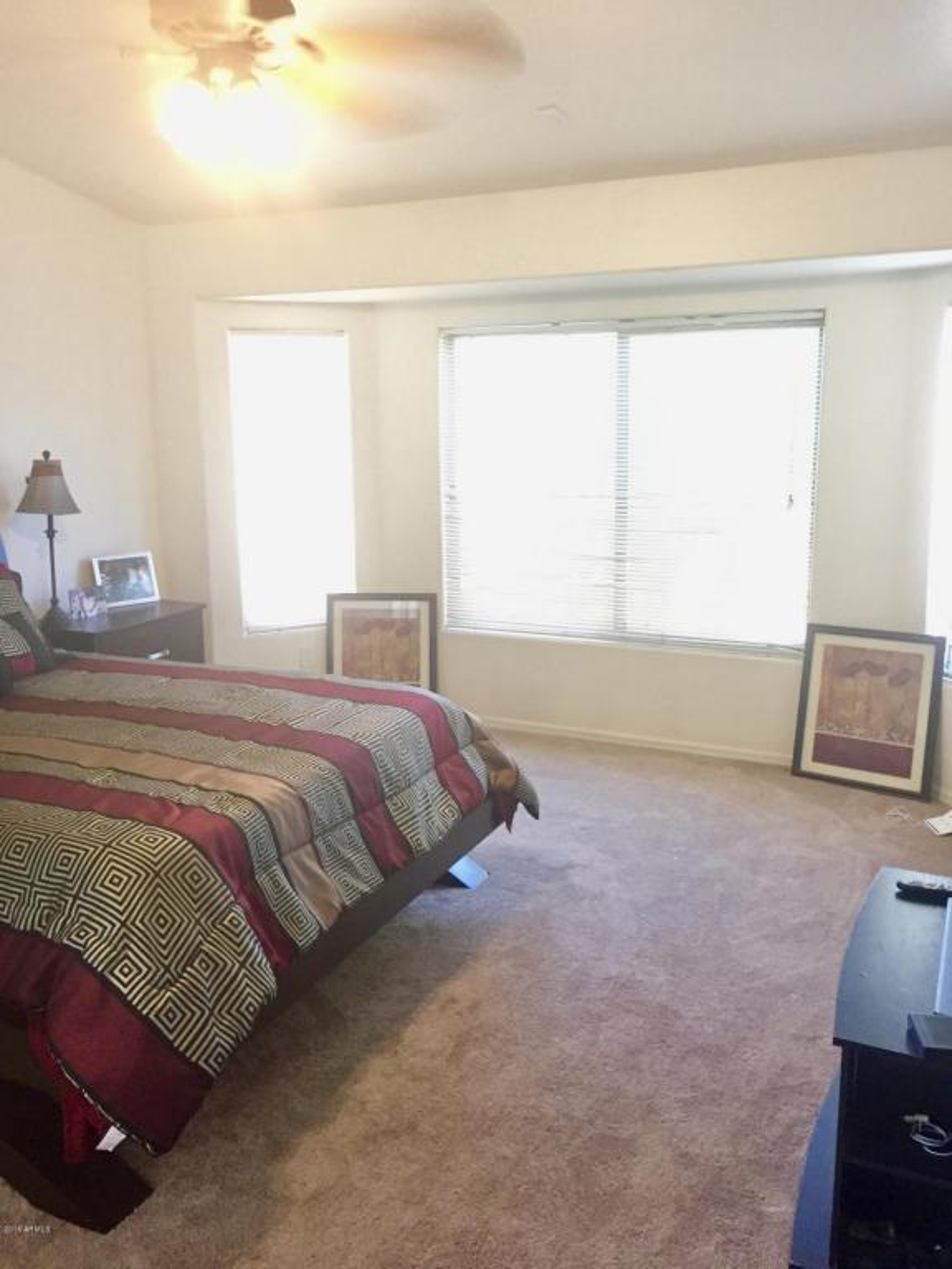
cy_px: 634
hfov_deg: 48.2
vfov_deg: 61.7
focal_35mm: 29
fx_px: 1063
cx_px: 476
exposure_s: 1/20
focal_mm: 4.15
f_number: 2.2
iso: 250
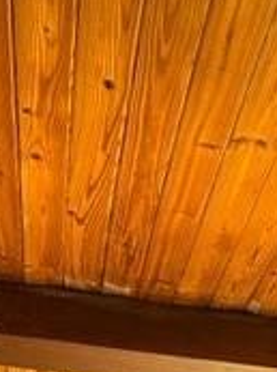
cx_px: 225
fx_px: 953
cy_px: 606
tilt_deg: +37.2
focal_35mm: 89
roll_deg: +3.0
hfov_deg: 16.4
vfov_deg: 18.6
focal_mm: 6.86
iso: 500
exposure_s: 1/60
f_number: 1.78
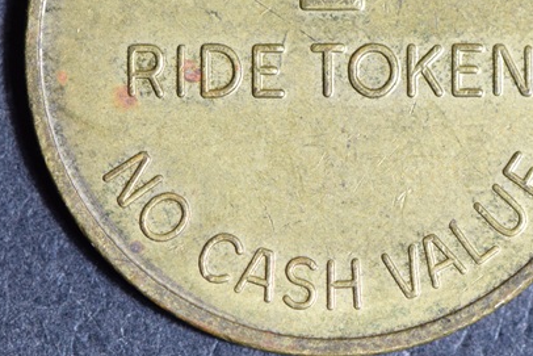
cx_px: 330
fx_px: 4591
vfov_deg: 4.4
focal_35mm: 310
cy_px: 64
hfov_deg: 6.6
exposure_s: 1/100
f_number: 9
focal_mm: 105
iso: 1600
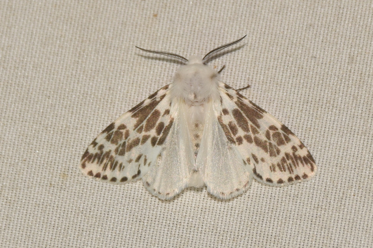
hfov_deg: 9.8
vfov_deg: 6.5
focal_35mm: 210
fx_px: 2176
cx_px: 186
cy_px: 124
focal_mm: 140
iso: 125
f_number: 10
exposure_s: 1/160
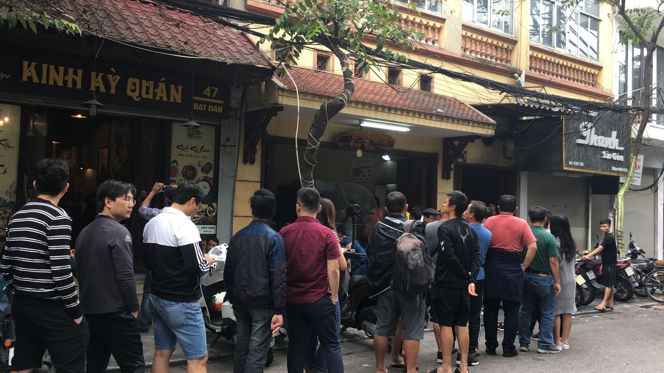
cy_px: 186
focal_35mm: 34
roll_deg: -1.4
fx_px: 599
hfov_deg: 58.0
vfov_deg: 34.6
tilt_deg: +3.1
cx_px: 310
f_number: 2.2
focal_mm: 4.15
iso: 32
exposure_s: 1/50
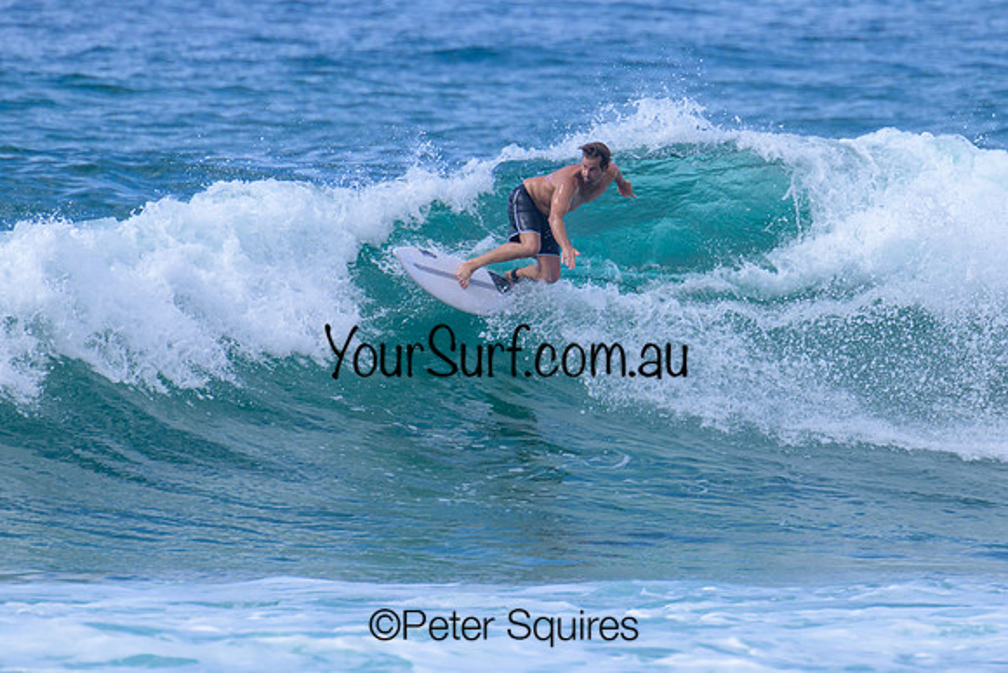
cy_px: 280
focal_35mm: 1094
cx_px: 583
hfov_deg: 1.9
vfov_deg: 1.3
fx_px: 30644
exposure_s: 1/2000
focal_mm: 800
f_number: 11
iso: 800
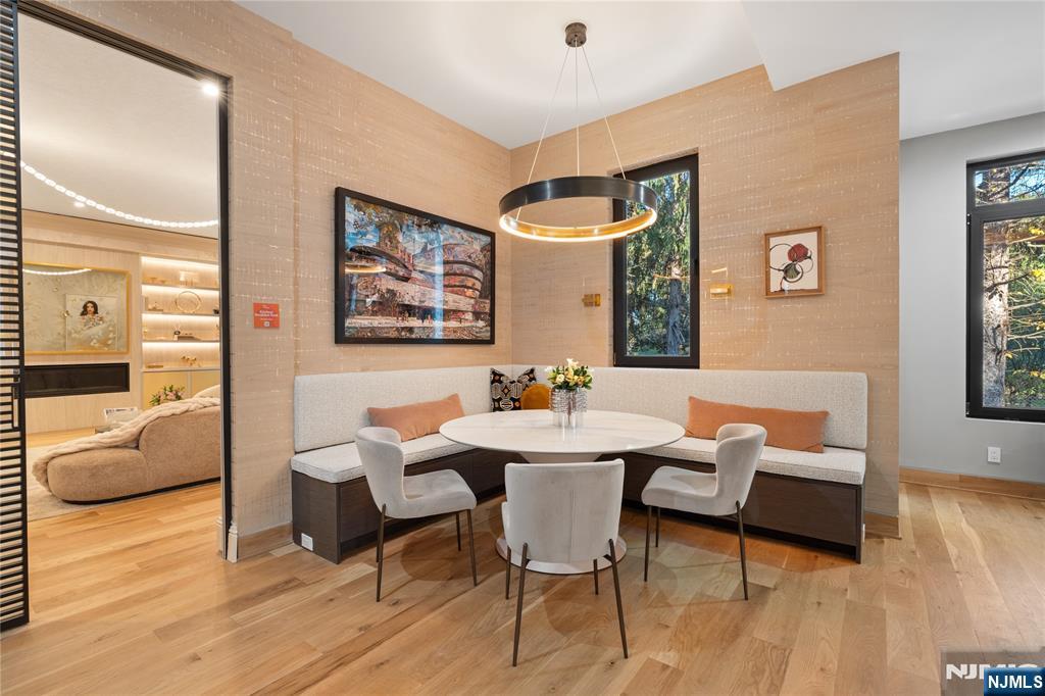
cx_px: 522
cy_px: 348
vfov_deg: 73.7
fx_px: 464
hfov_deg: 96.8
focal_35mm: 16
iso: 400
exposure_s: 1/1.25
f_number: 10
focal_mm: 16
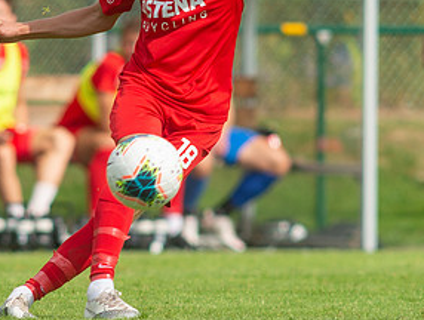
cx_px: 89
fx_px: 16062
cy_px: 124
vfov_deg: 1.1
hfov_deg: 1.5
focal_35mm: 1308
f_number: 4
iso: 200
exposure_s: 1/1250
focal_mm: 420
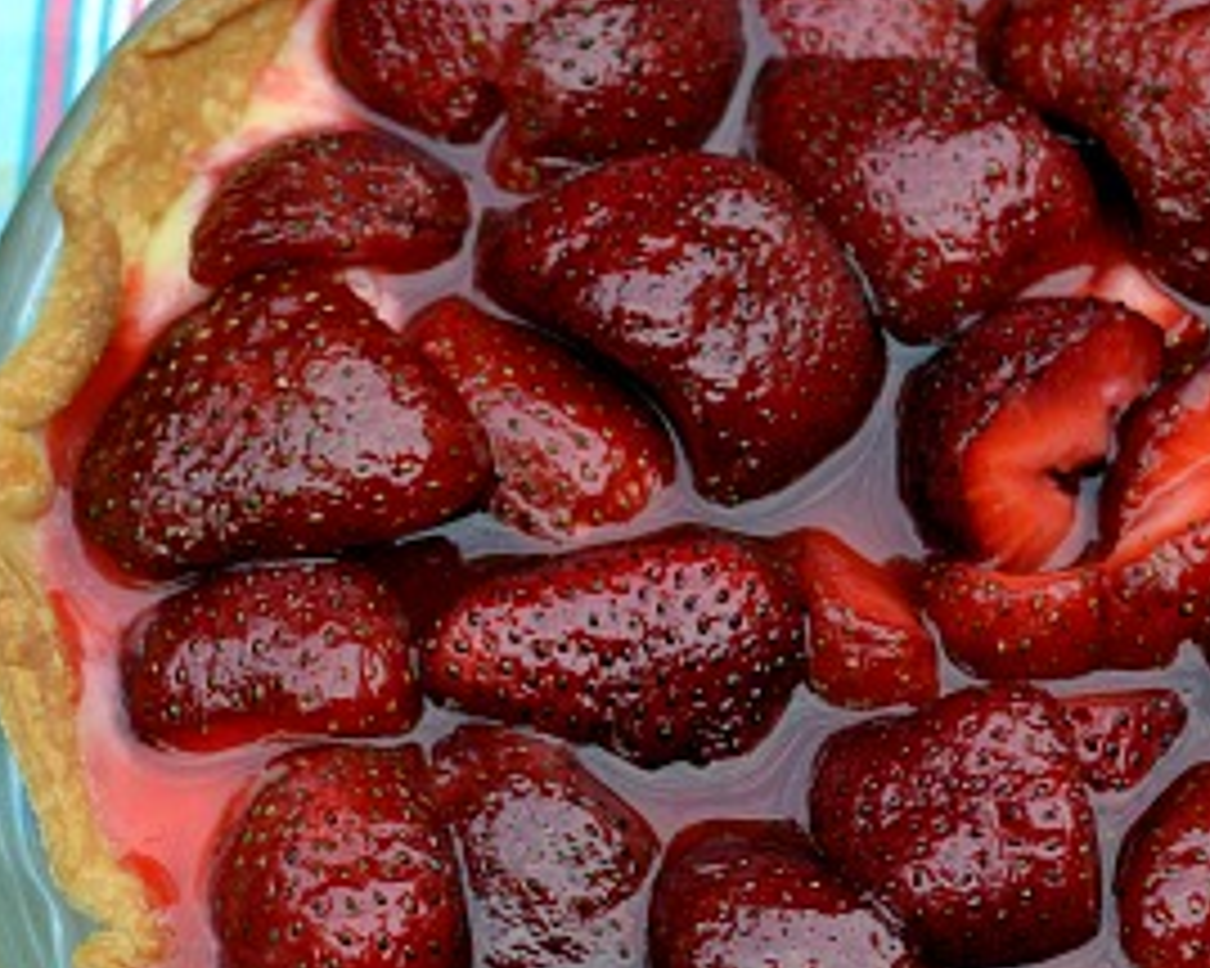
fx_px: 3186
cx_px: 585
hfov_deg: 21.5
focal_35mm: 89
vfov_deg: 17.2
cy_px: 603
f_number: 5.6
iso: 400
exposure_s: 1/125
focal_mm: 34
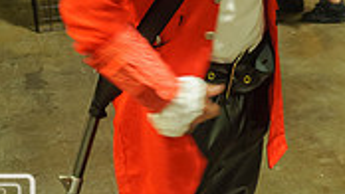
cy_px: -67
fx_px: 668
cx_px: 201
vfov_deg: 15.6
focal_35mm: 73
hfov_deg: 28.9
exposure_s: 1/30
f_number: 3.5
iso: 1000
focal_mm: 18
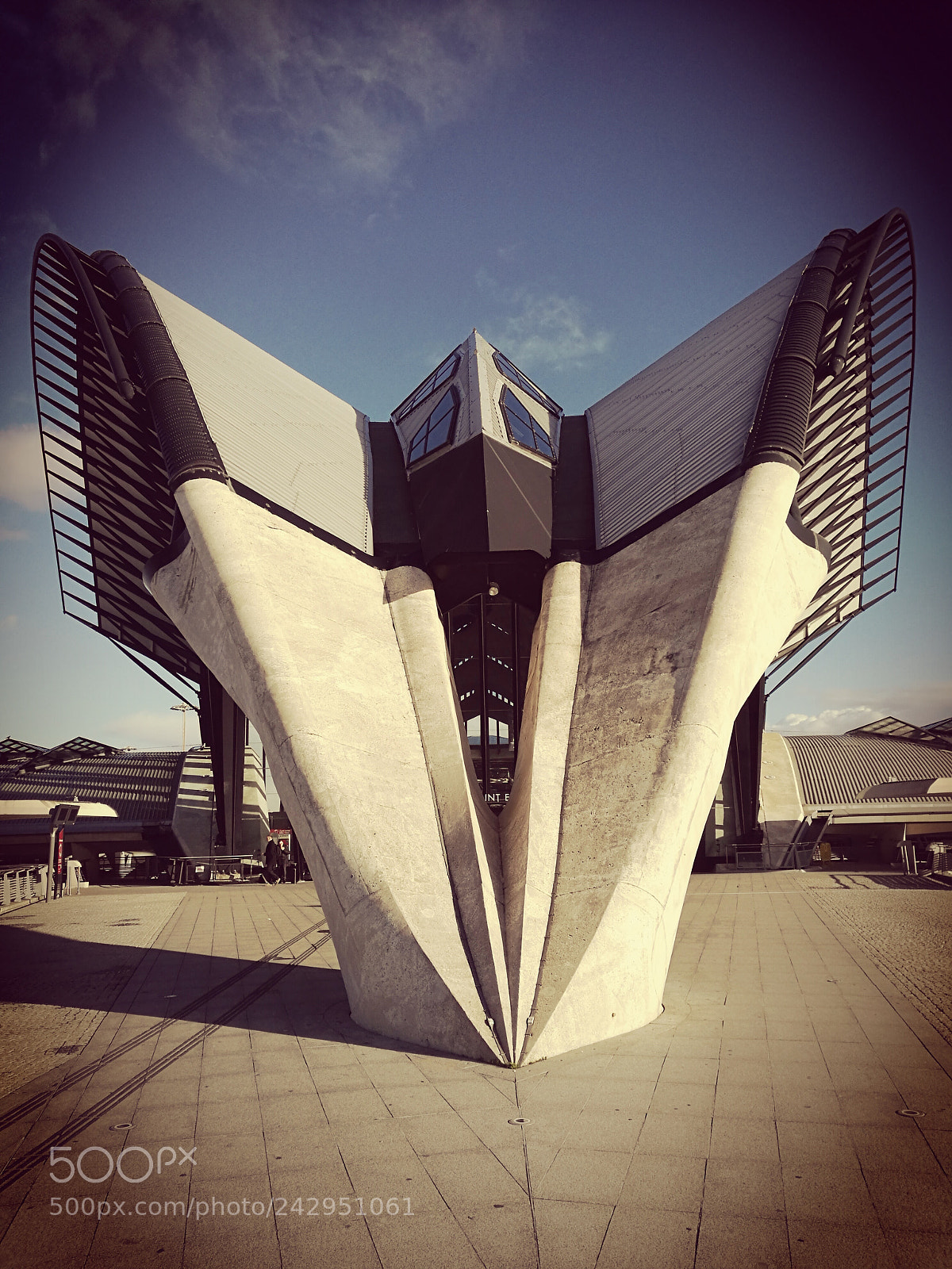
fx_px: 990
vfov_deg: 65.3
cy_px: 634
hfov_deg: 51.4
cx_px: 476
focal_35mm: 27
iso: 50
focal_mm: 4.5
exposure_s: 1/1131
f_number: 2.2
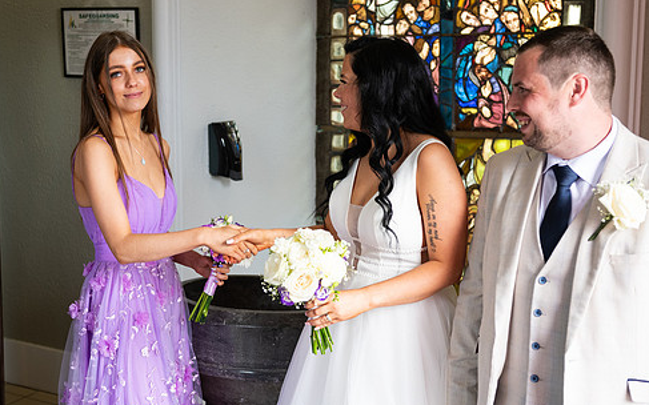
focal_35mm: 51
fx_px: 902
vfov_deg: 25.3
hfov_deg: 39.5
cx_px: 287
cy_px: 170
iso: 640
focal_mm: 42
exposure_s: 1/160
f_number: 3.5
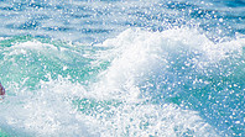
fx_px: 11957
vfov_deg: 0.7
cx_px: -67
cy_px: 181
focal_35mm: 1842
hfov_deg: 1.2
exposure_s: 1/2000
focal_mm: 400
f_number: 5.6
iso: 400
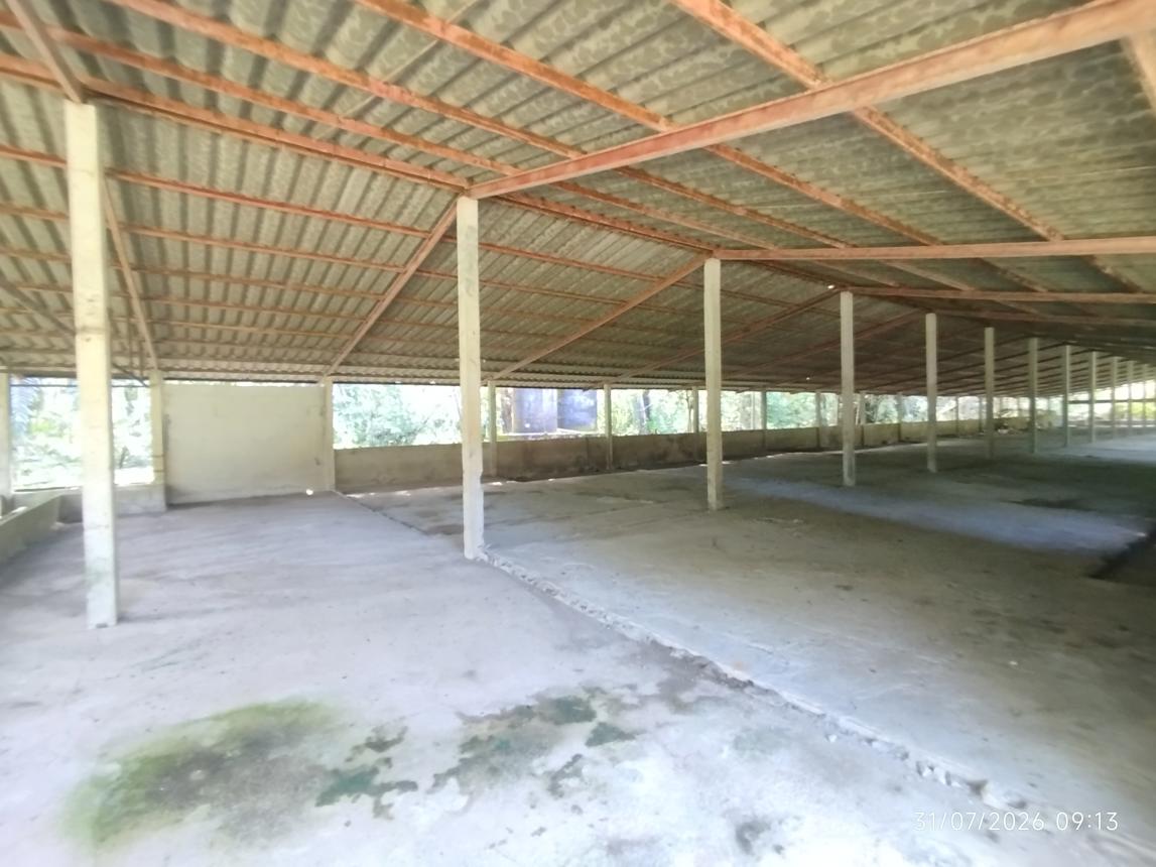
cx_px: 578
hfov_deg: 98.2
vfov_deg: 81.7
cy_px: 434
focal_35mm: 15
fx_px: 501
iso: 250
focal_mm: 1.65
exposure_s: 1/25
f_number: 2.2
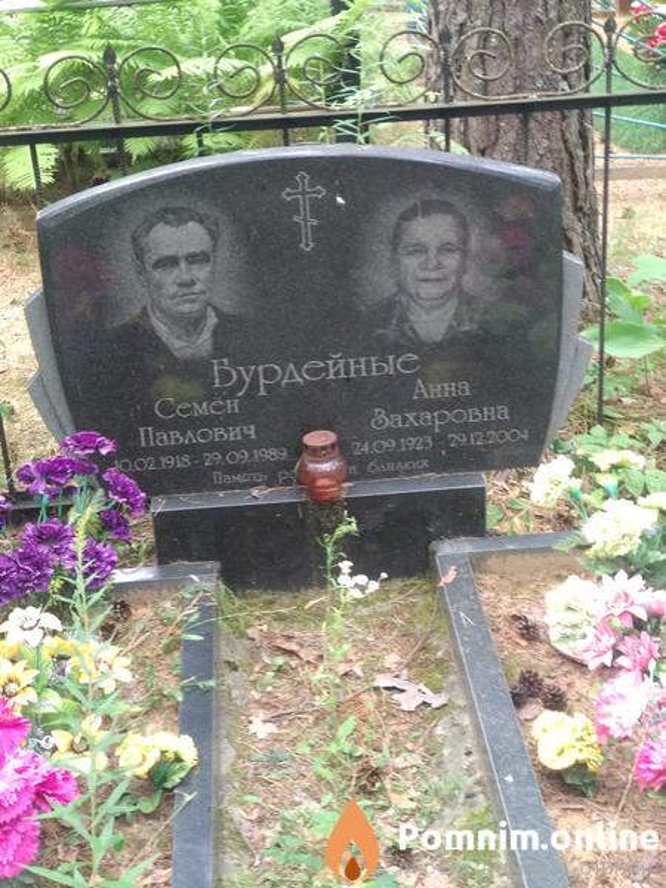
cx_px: 333
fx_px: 1334
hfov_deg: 28.0
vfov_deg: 36.8
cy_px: 444
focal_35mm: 52
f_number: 2.6
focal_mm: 5.99
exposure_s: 1/60
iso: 500
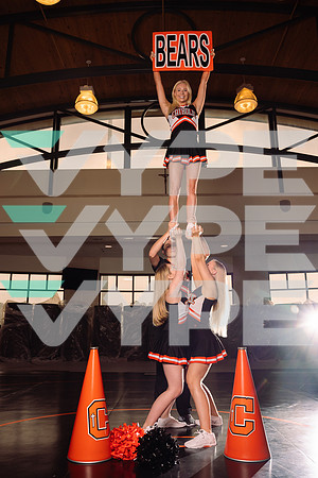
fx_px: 397
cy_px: 239
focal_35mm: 30
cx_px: 159
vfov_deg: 61.9
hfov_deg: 43.6
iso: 200
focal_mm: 30
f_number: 7.1
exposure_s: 1/200
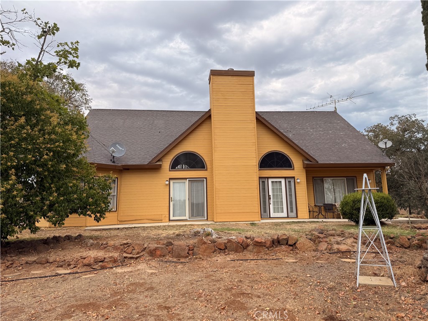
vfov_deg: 56.8
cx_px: 214
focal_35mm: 24
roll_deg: +0.6
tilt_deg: +10.0
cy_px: 160
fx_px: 297
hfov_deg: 71.6
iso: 80
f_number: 1.78
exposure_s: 1/1522
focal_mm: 6.76
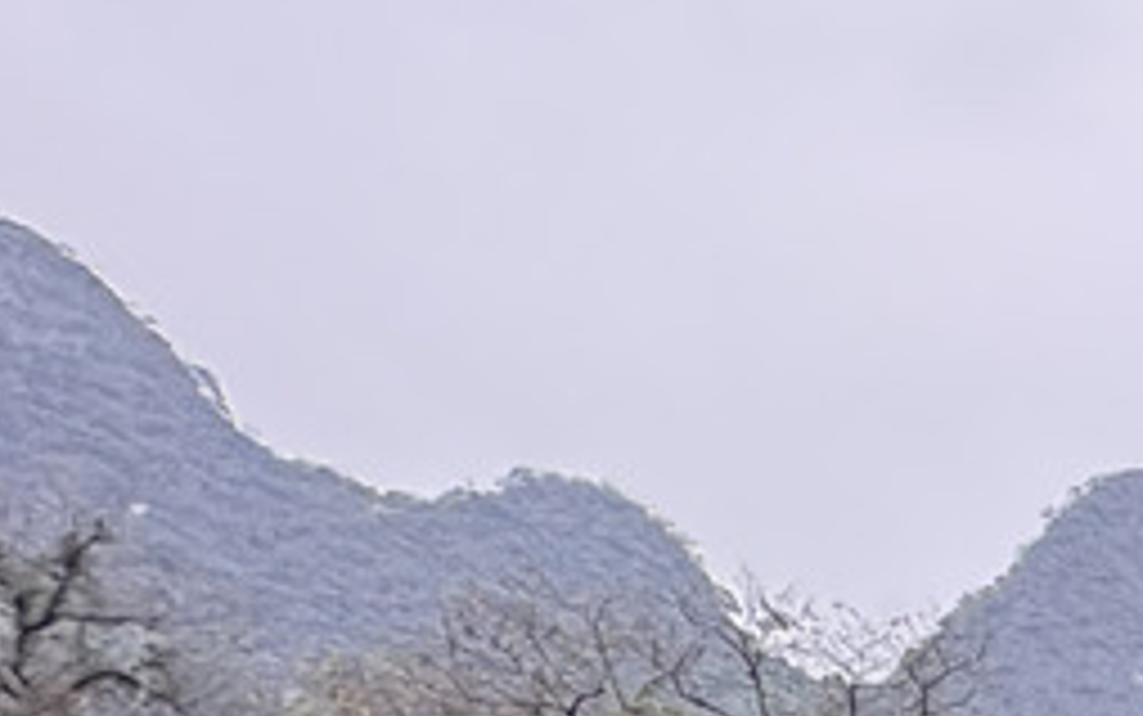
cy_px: 1405
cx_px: 2547
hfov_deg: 16.7
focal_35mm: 70
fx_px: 2181
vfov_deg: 15.2
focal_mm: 2.22
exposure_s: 1/217
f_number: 2.2
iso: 64
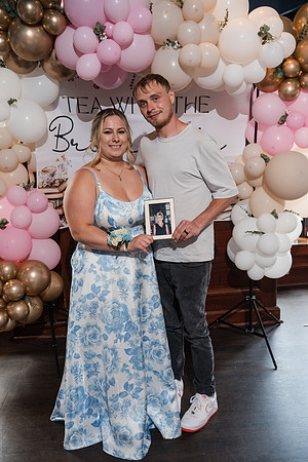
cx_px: 154
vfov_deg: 54.4
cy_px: 231
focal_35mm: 35
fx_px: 449
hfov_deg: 37.9
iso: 1000
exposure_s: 1/250
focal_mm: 35
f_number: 4
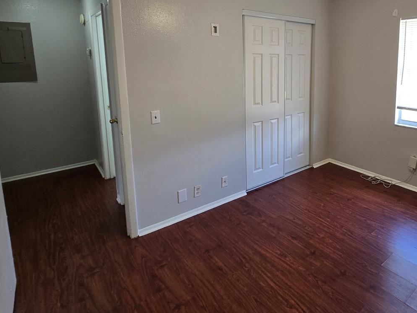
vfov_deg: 61.5
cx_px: 282
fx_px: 253
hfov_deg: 76.2
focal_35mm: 21
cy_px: 97
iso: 80
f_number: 2.2
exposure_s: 1/60
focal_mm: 2.2
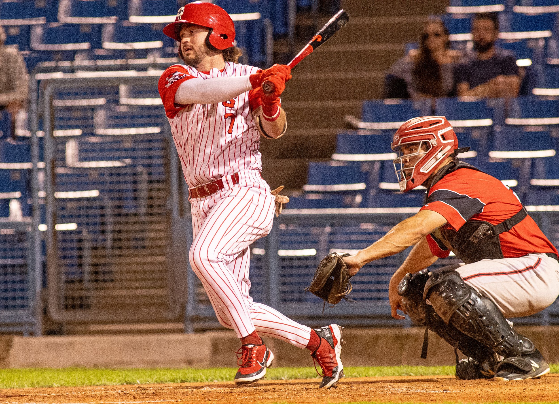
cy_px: 225
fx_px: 8437
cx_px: 256
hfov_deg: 3.8
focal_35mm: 529
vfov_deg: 2.7
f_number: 4
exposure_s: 1/1250
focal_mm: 300
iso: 8000
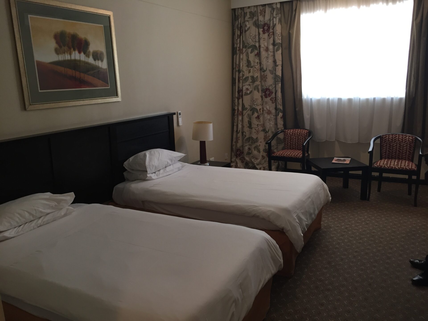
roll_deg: +2.6
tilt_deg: -11.1
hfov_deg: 61.7
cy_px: 160
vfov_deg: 48.2
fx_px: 359
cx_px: 214
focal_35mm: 29
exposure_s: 1/33
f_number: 2.2
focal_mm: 4.15
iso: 100
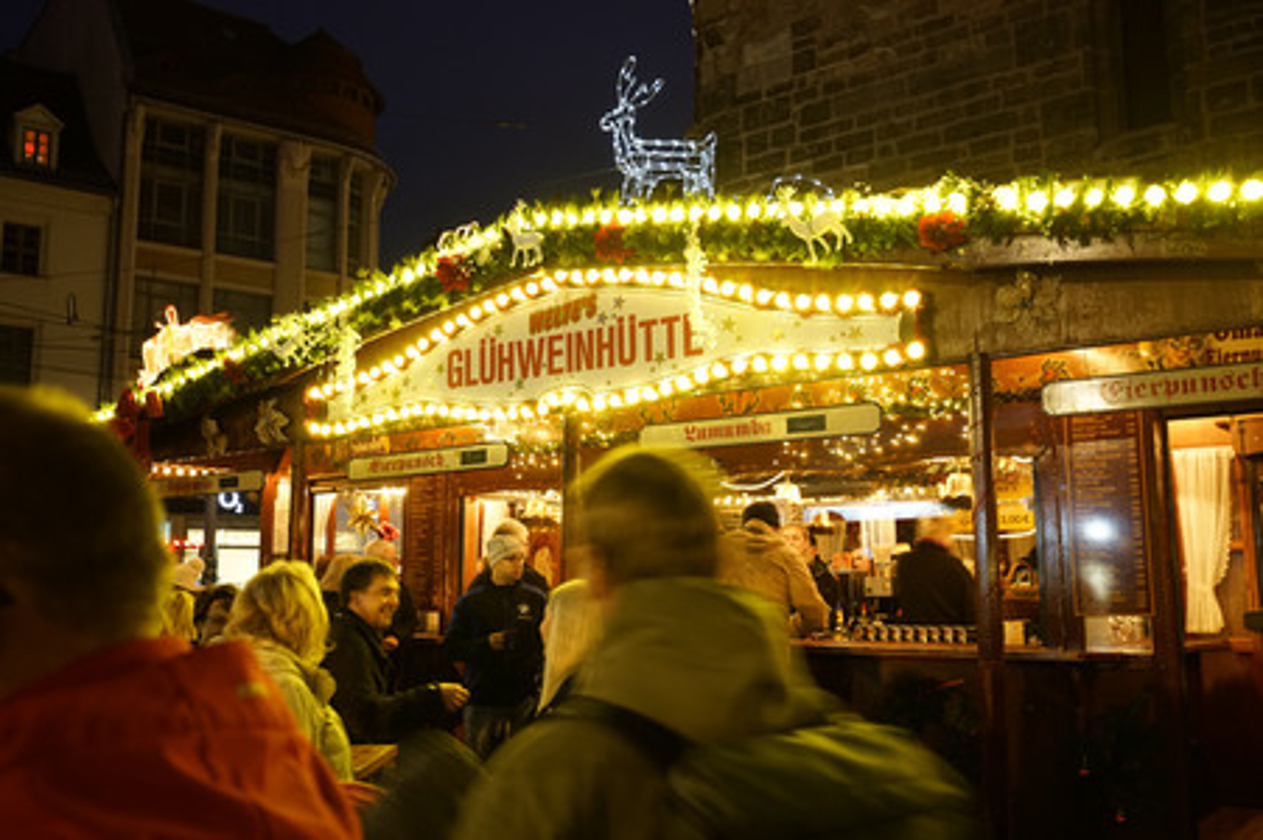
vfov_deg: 37.8
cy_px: 420
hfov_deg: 54.5
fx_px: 1227
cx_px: 632
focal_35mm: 35
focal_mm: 35
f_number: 4.5
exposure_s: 1/13
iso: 1600
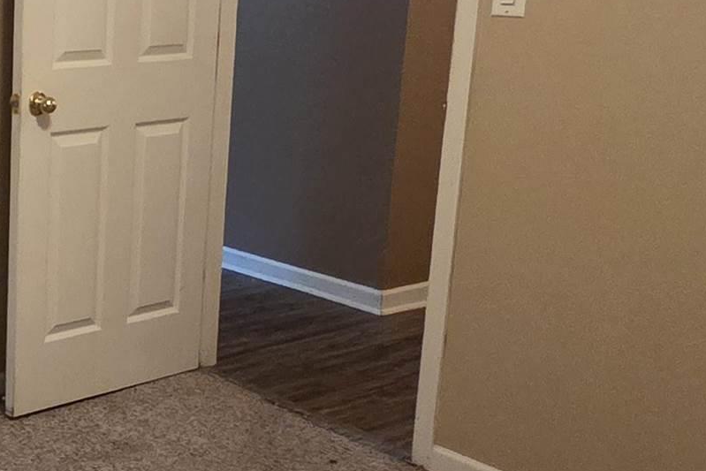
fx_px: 1020
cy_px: 173
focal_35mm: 52
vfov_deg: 25.9
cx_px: -202
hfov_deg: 30.5
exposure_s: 1/60
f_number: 2.2
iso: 1000
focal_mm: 2.2
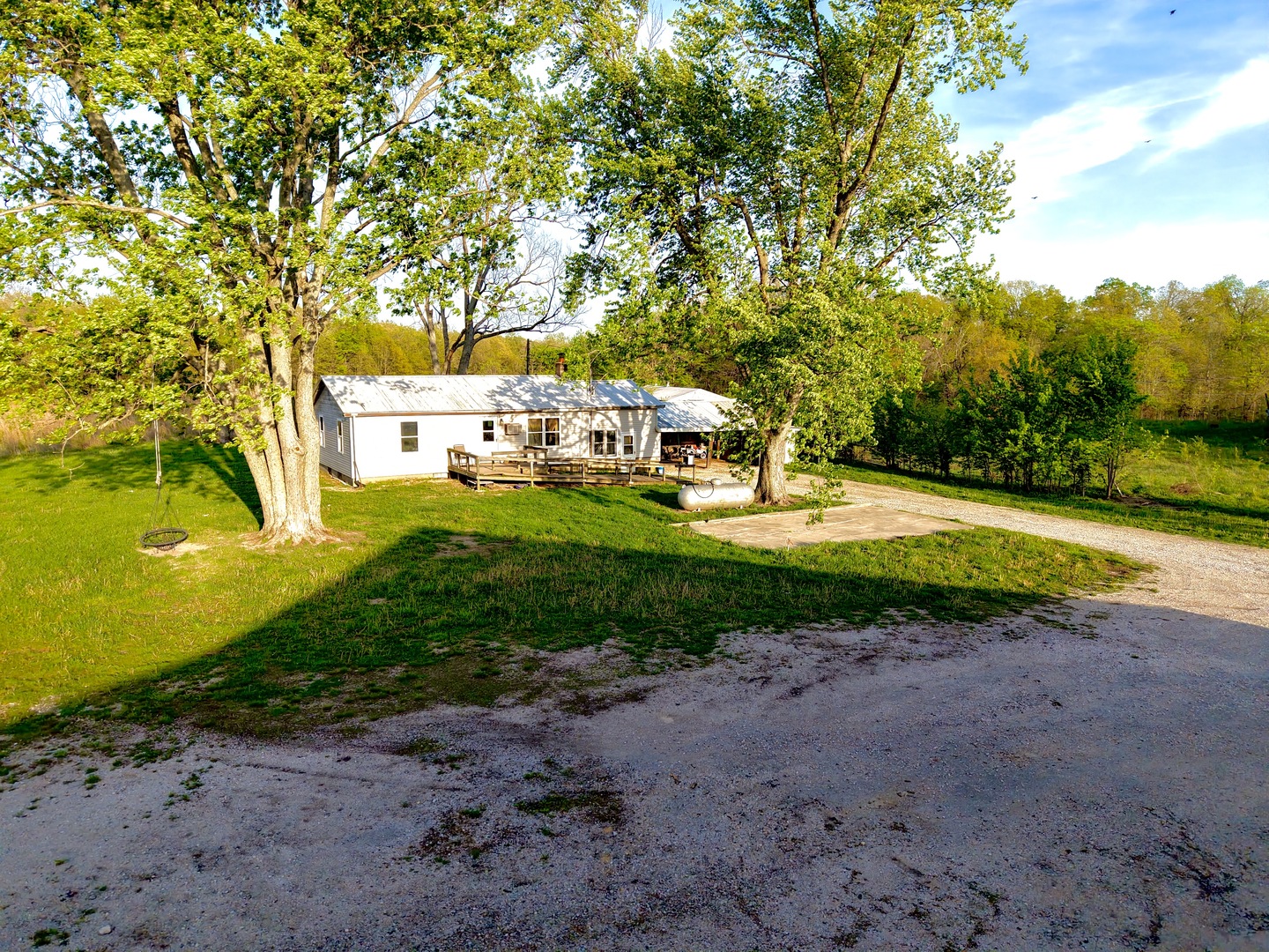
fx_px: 880
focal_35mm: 24
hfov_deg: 71.6
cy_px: 476
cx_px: 634
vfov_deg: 56.8
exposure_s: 1/1000
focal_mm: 8.67
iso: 100
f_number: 1.8
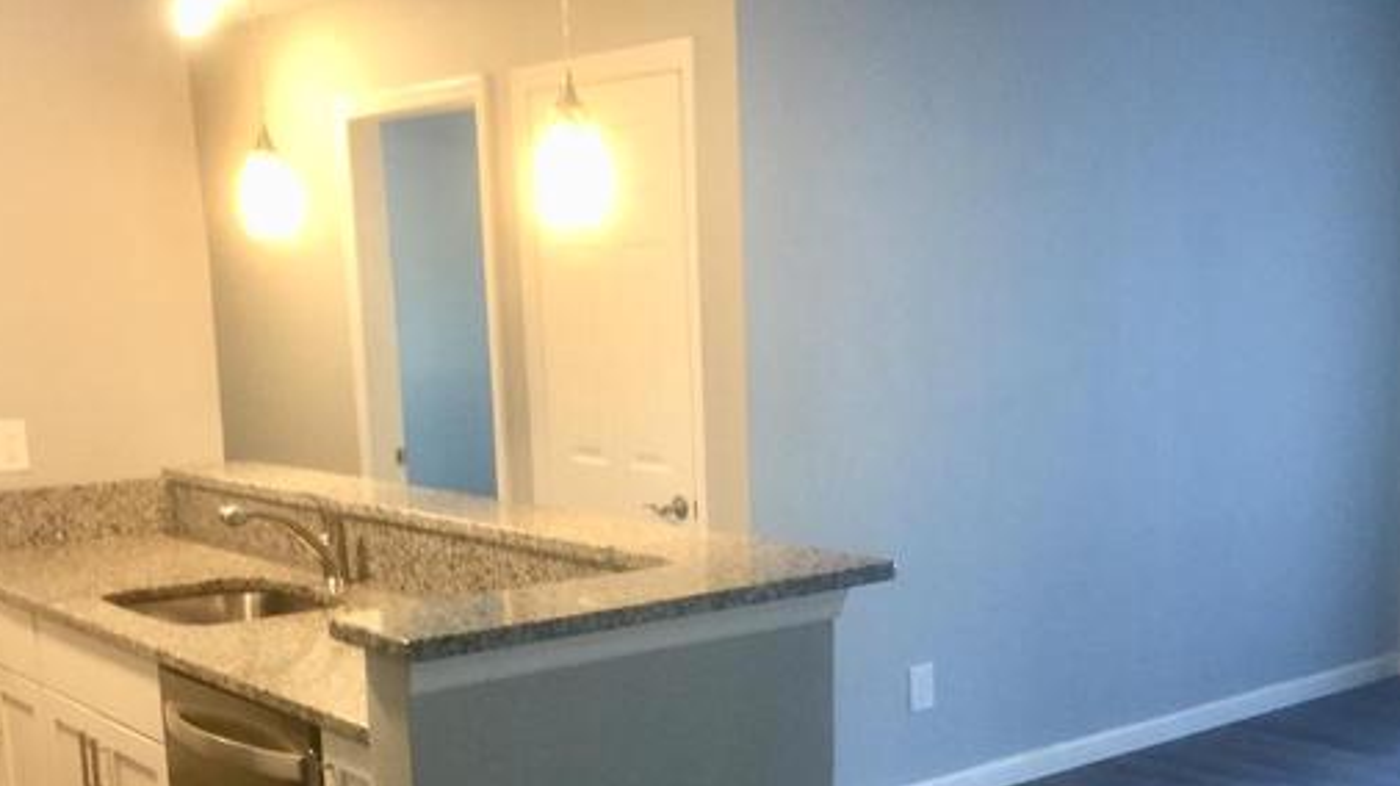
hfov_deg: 42.9
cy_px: 656
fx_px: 1781
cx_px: 733
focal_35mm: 48
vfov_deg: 24.4
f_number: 2.2
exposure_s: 1/30
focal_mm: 4.15
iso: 125
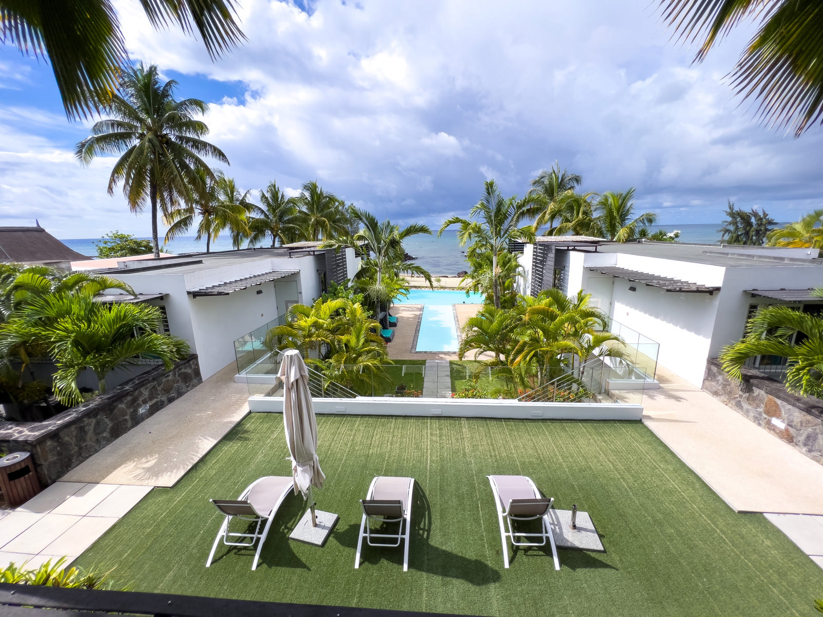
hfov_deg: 106.2
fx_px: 309
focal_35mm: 13
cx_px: 412
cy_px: 308
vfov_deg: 89.9
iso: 32
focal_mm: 1.57
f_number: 1.8
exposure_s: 1/2300
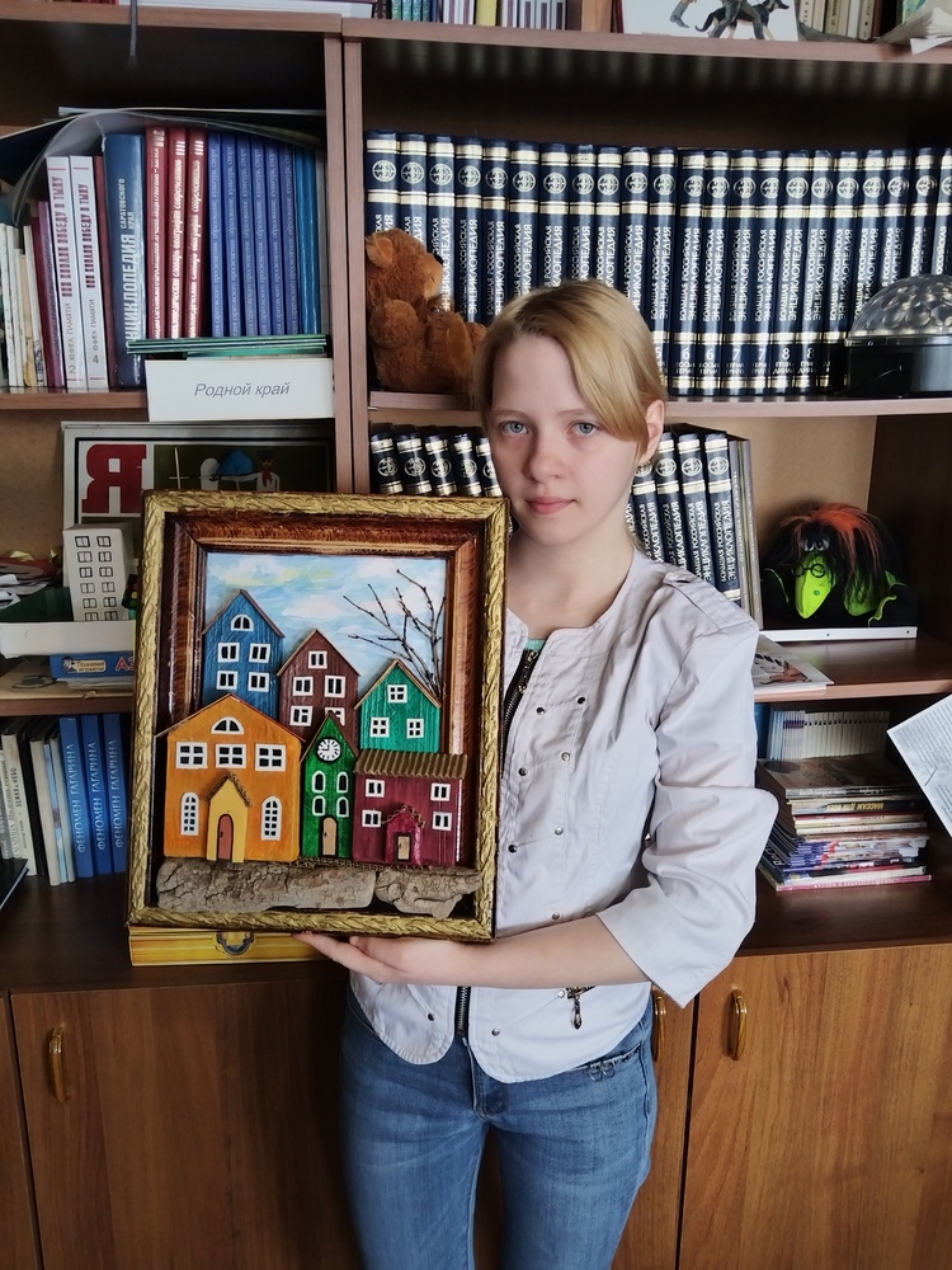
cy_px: 635
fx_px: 953
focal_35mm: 26
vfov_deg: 67.3
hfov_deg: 53.1
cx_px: 476
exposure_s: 1/50
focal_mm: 4.95
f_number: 1.9
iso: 956
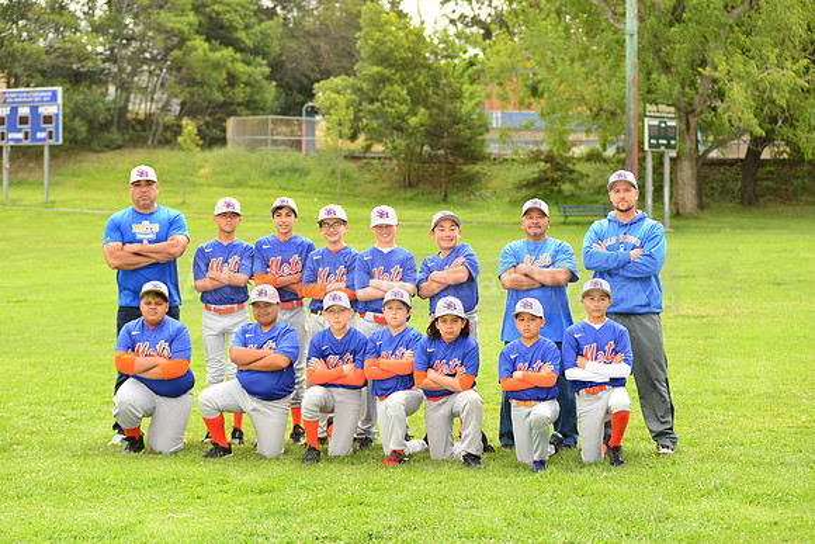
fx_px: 1811
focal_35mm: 80
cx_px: 408
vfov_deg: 17.1
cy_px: 272
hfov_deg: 25.4
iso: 125
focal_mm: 80
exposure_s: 1/250
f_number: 5
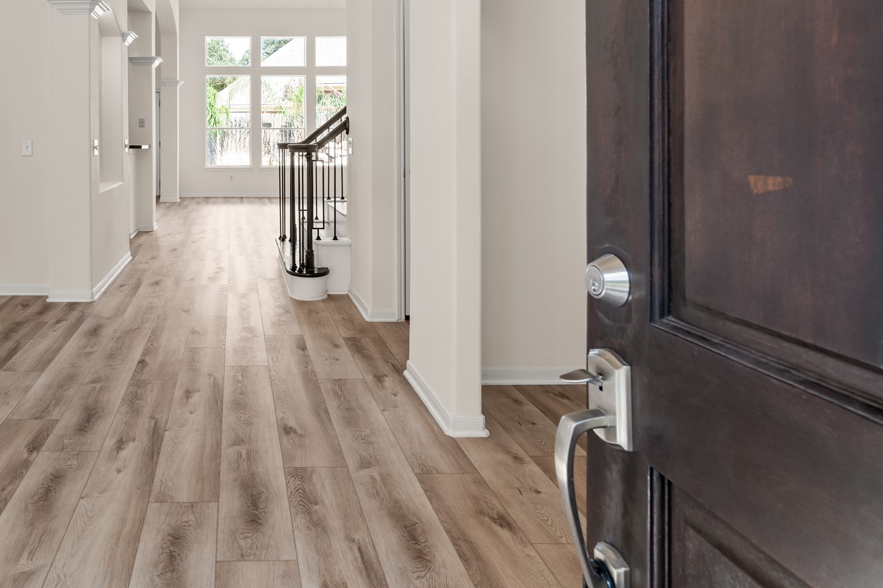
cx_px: 236
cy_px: 130
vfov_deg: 47.2
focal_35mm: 26
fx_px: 638
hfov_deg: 65.7
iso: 200
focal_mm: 16
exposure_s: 1/1.67
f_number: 9
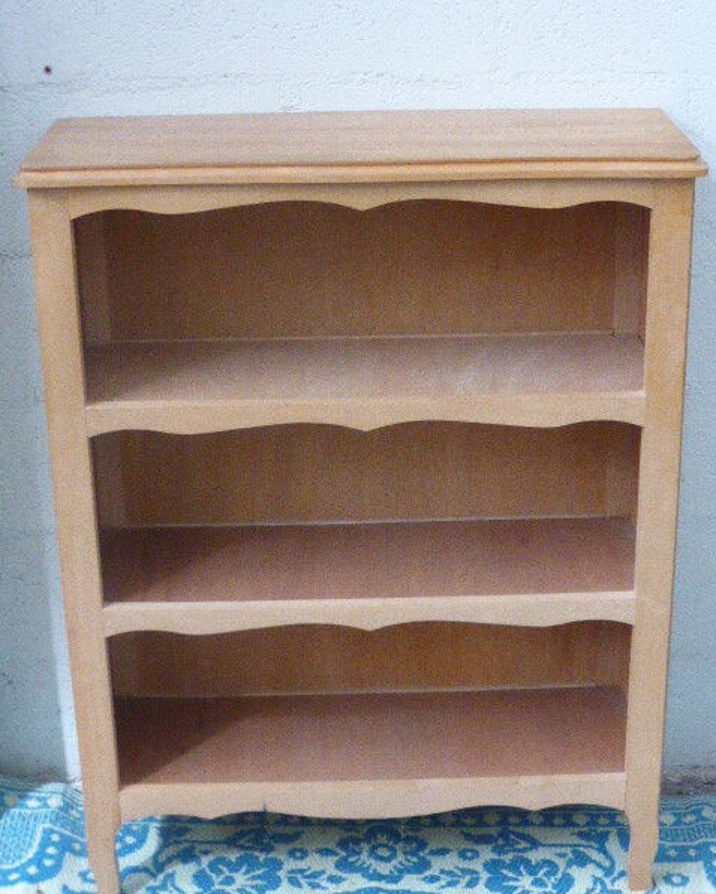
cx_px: 358
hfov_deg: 22.5
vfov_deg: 27.9
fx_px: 1800
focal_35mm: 68
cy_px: 475
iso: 1600
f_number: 4.8
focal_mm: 11
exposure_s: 1/160
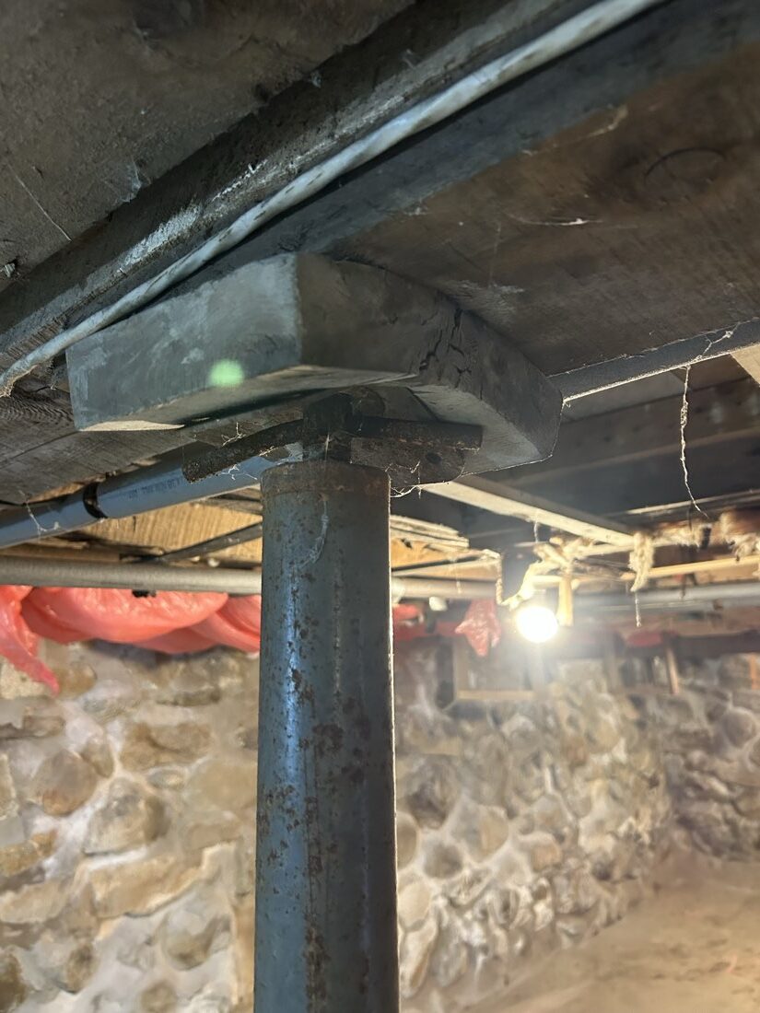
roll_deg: +1.6
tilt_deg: +13.5
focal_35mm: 26
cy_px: 506
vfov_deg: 67.3
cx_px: 380
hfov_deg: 53.1
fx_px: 761
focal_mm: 5.7
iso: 500
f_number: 1.5
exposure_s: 1/60
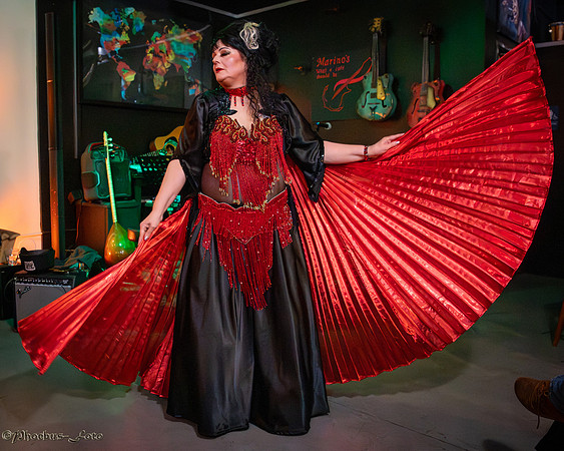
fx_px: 503
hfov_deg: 58.3
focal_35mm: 30
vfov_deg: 48.3
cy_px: 210
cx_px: 240
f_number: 4
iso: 40000
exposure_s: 1/250
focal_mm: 24
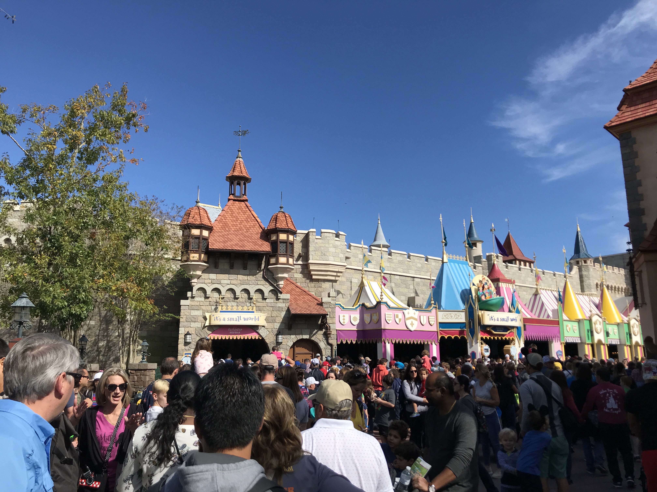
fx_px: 531
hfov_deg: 63.4
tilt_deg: +12.5
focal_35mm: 28
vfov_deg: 49.7
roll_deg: -0.3
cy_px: 246
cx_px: 328
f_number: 1.8
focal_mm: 3.99
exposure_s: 1/2457
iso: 20
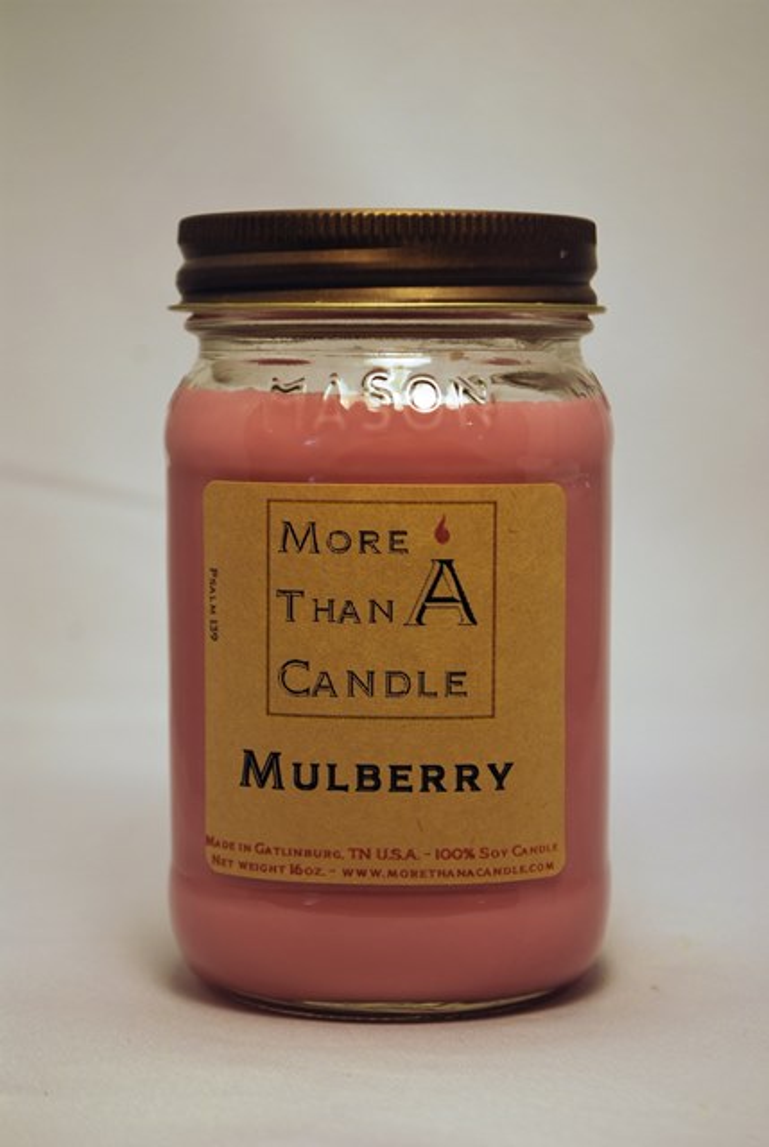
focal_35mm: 82
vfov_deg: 24.6
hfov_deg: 16.6
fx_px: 2633
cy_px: 574
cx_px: 384
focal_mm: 55
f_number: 5.6
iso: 180
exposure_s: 1/125
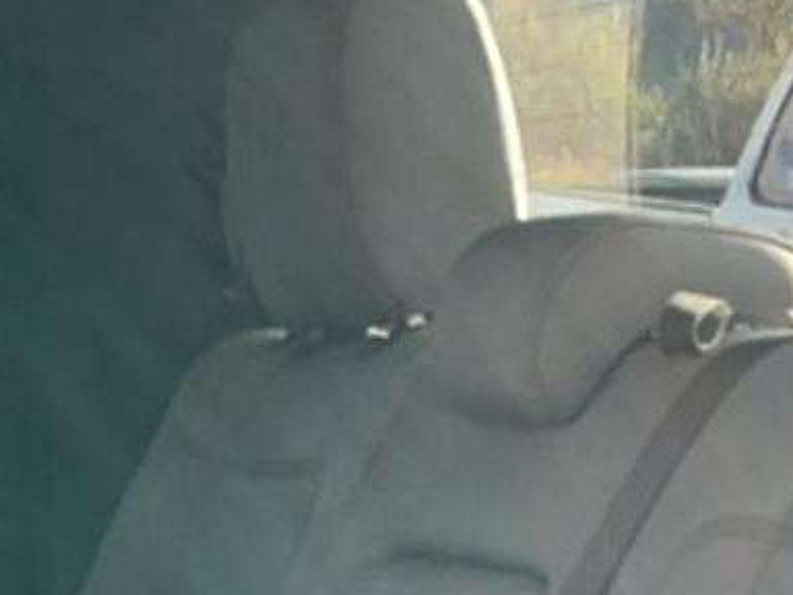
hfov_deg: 15.3
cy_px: 1091
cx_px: -107
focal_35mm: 125
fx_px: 2864
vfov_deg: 11.0
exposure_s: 1/120
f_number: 1.8
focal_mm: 3
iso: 32
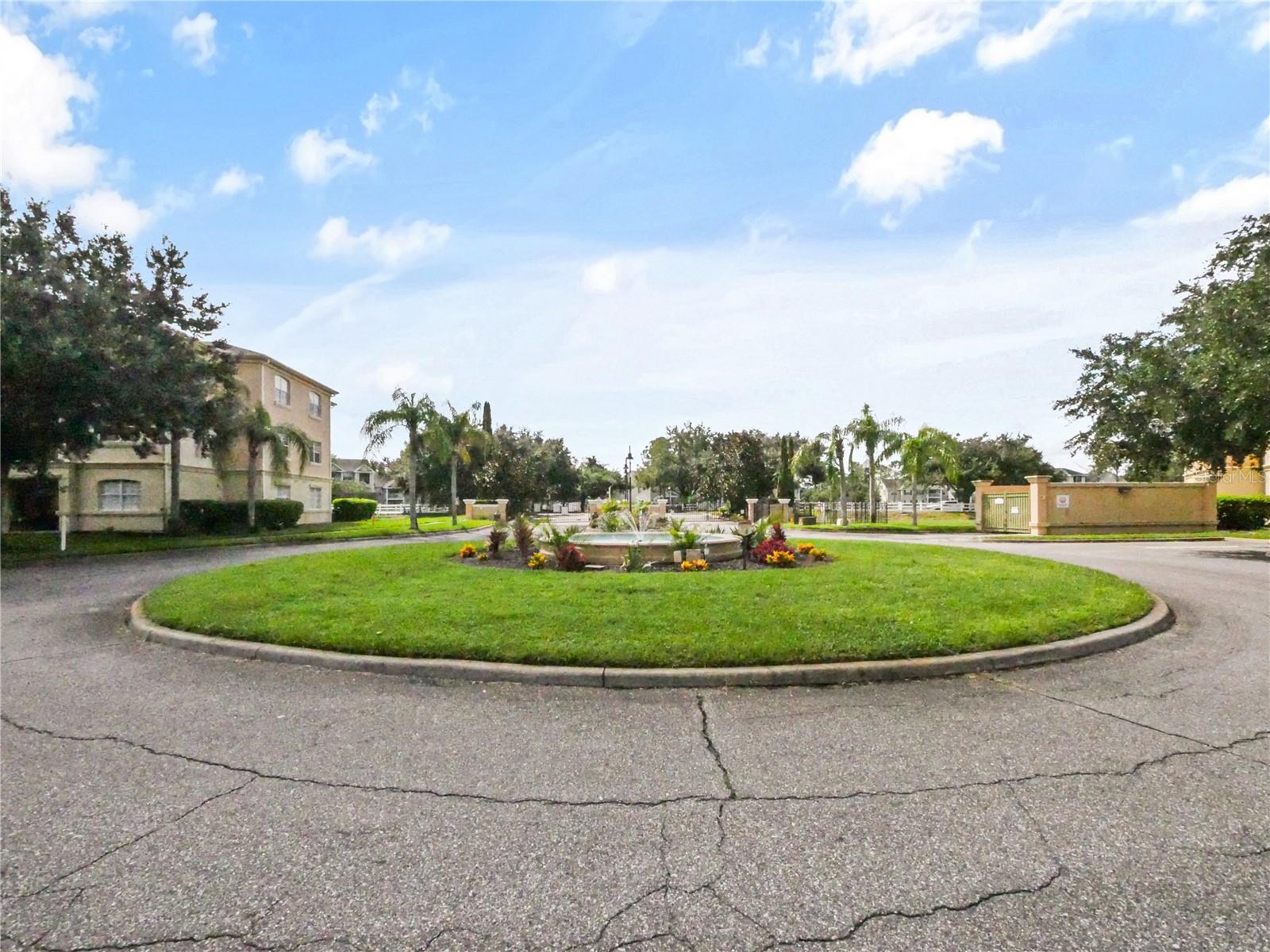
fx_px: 514
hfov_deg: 102.1
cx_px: 635
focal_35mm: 14
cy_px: 476
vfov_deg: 85.7
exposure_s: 1/4000
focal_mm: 7
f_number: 16
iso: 6400
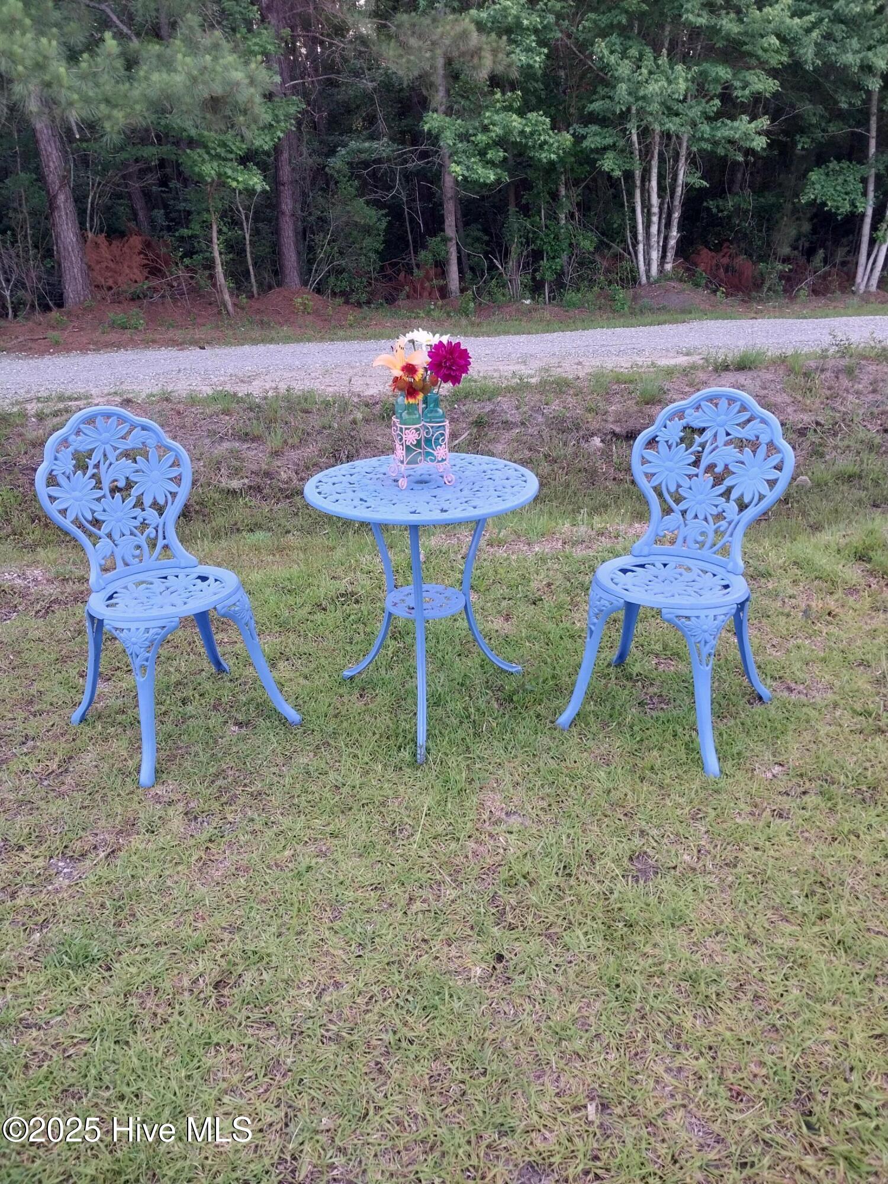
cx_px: 444
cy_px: 592
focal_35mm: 26
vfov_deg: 67.3
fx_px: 889
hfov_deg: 53.1
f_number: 1.8
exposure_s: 1/120
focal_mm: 4
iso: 32
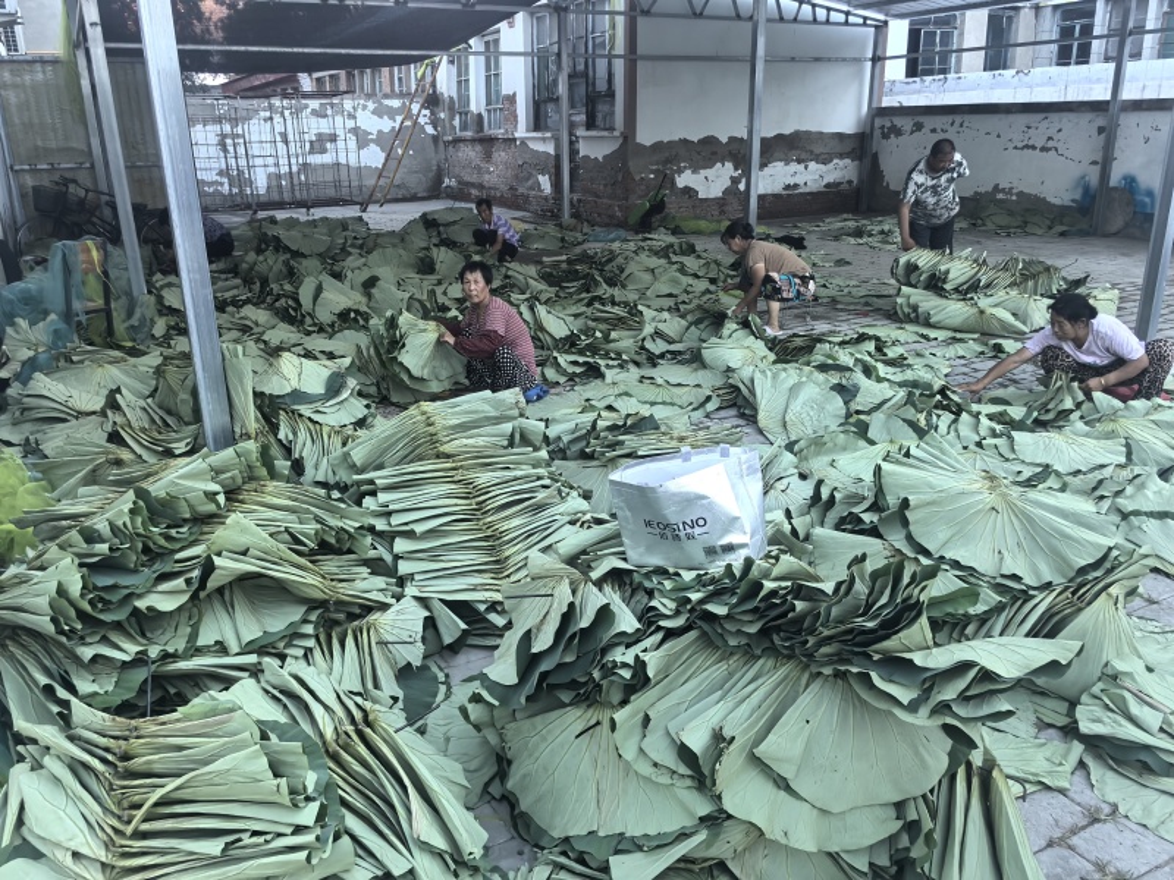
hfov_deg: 65.3
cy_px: 440
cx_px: 587
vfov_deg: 51.4
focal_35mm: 27
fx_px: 916
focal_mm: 5.75
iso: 250
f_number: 2
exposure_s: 1/120
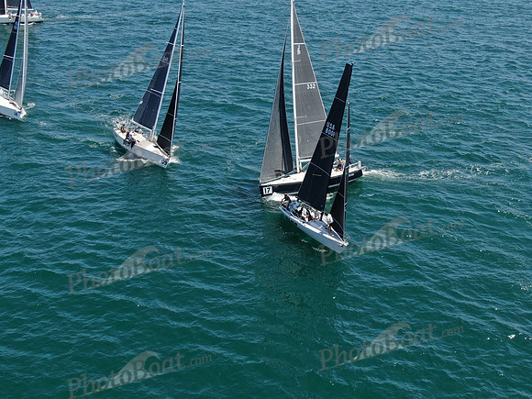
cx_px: 266
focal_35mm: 48
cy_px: 200
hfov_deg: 39.7
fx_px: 738
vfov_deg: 30.3
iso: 100
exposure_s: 1/500
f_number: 3.8
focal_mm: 8.6
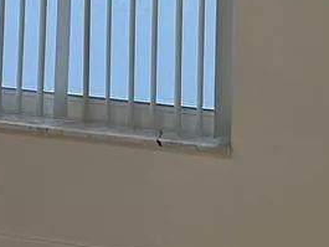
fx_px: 1379
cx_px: 104
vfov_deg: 10.0
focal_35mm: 145
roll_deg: -1.4
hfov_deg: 13.6
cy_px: -83
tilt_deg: -2.3
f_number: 1.78
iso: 320
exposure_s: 1/120
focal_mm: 6.76
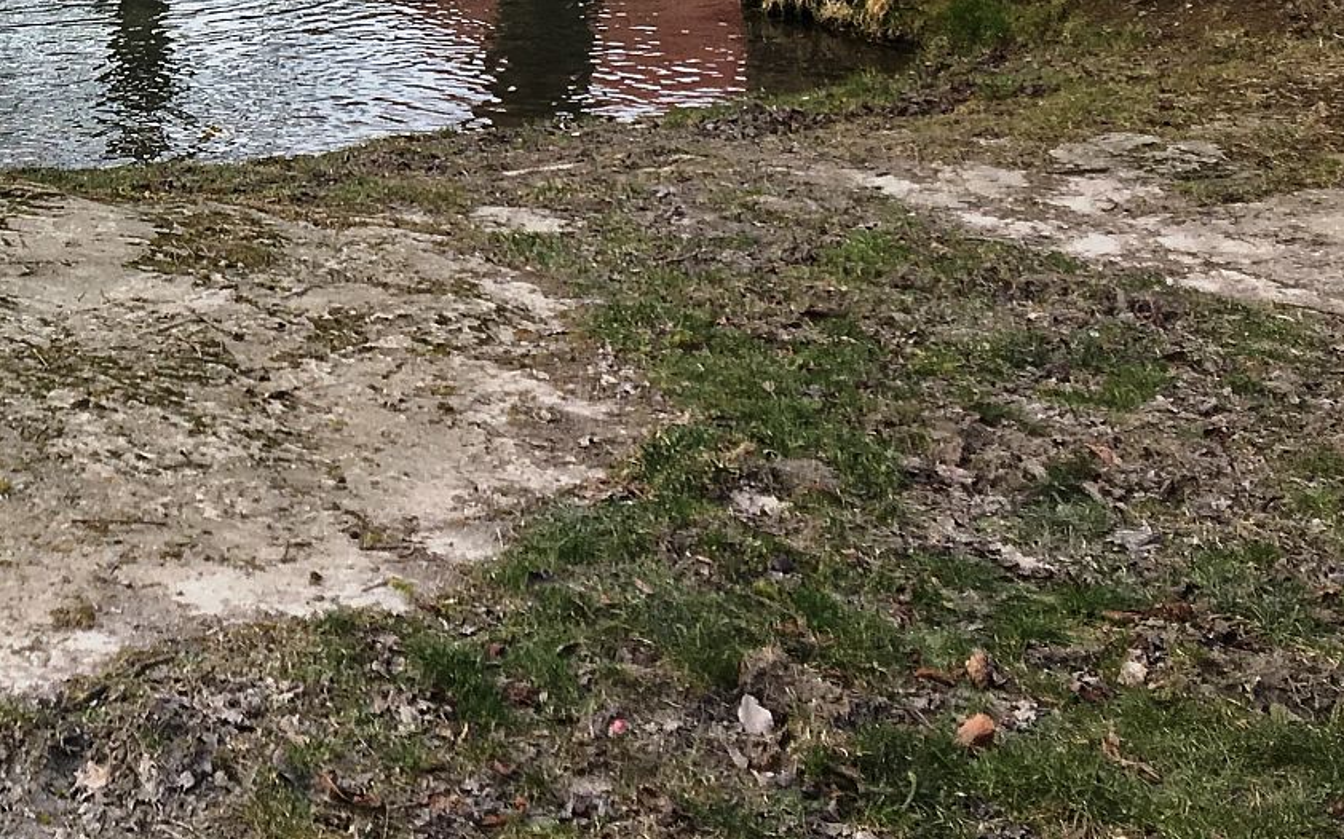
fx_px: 2674
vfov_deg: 17.1
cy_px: -158
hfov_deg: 26.4
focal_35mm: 73
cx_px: -67
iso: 25
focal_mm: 4.15
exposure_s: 1/578
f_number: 2.2
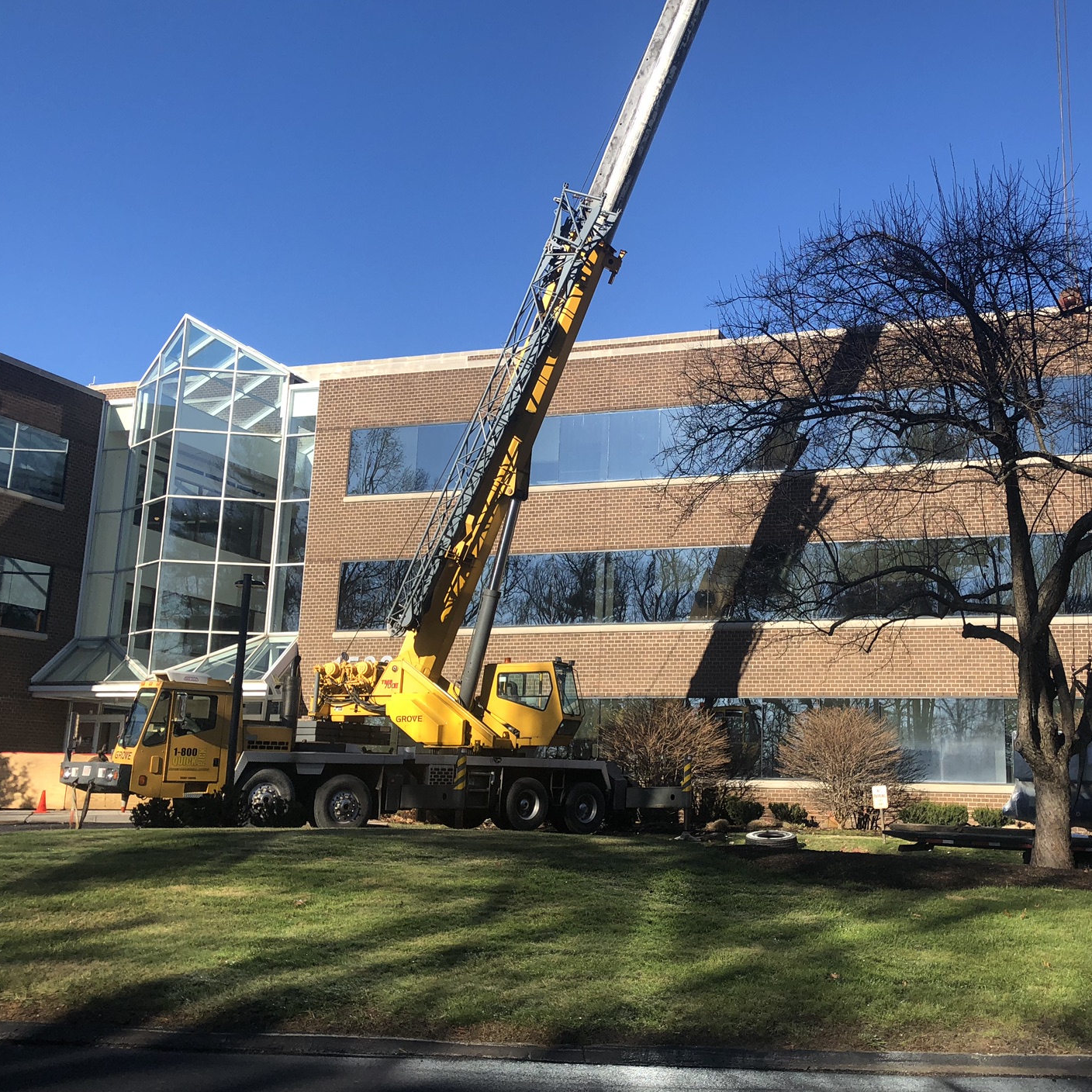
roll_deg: +0.0
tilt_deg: +18.4
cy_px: 503
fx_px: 1285
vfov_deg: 46.0
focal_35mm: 36
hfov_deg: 45.5
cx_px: 703
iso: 20
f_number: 1.8
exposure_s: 1/1230
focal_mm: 4
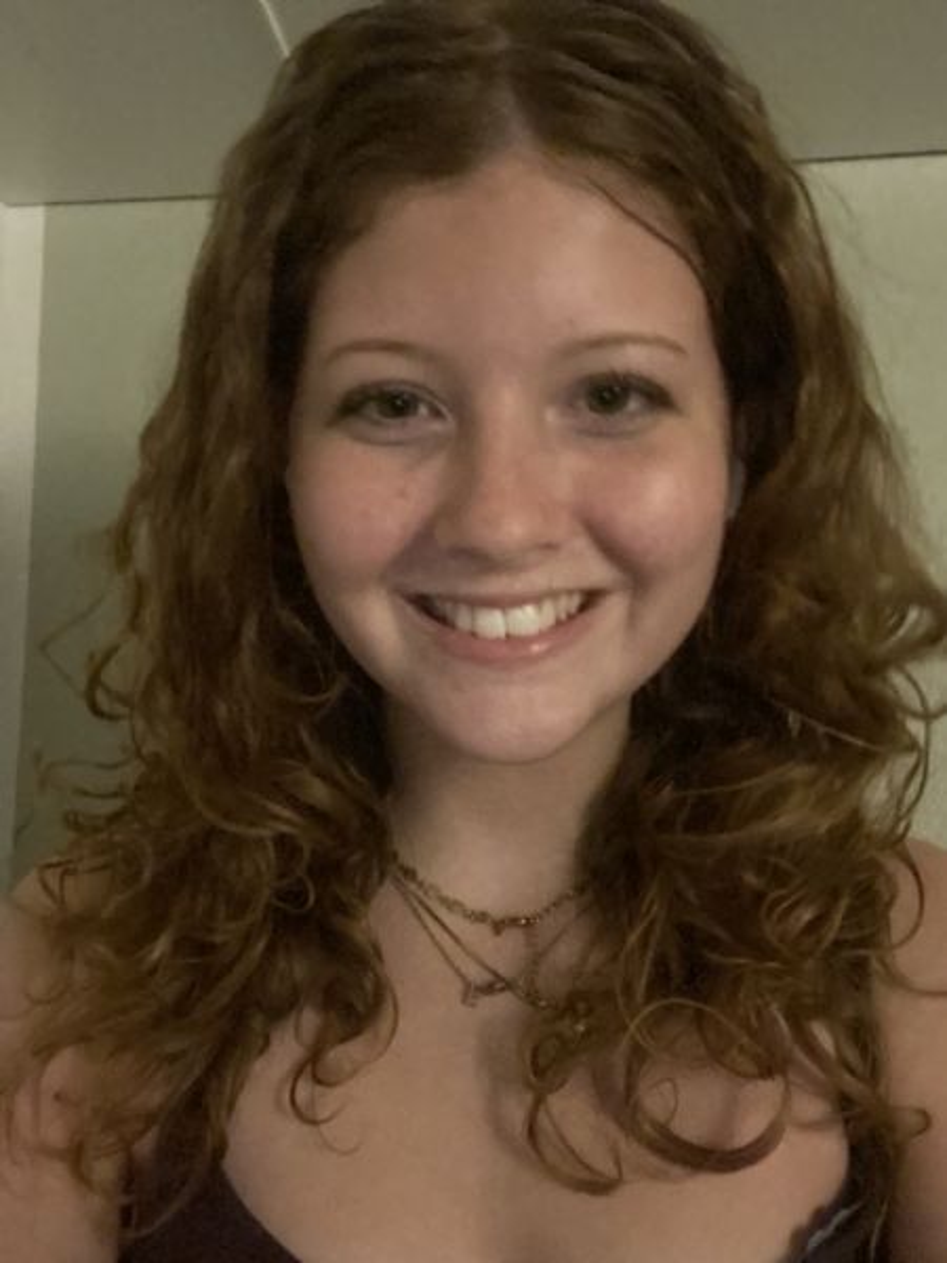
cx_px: 474
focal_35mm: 30
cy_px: 632
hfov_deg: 46.8
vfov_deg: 60.0
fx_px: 1094
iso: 1600
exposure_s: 1/17
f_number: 2.2
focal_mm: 2.71
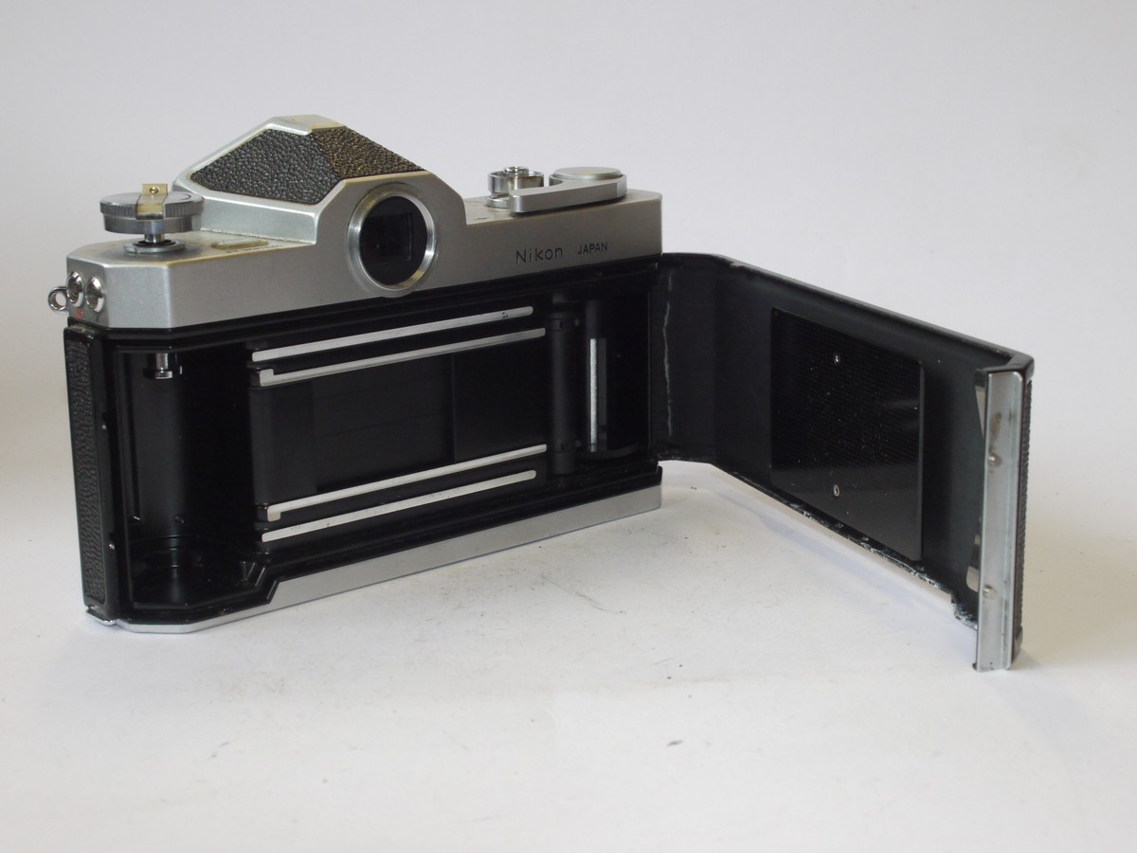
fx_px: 1971
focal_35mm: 60
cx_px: 568
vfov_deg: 24.4
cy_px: 426
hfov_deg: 32.2
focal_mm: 30
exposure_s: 1/80
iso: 800
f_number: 10
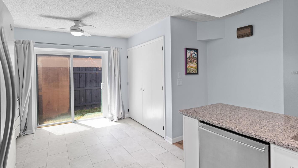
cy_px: 73
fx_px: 150
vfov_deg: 58.1
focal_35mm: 19
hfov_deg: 89.5
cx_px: 141
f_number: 9
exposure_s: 1/3
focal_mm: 16
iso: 250
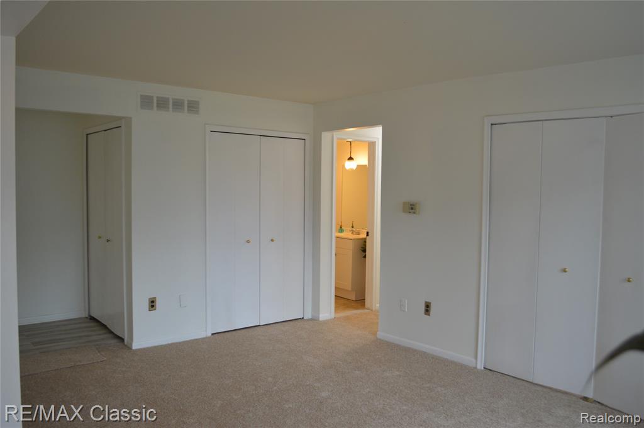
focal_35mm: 30
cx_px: 322
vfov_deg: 43.5
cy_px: 214
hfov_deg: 62.0
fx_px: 536
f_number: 3.8
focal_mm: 20
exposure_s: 1/60
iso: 400
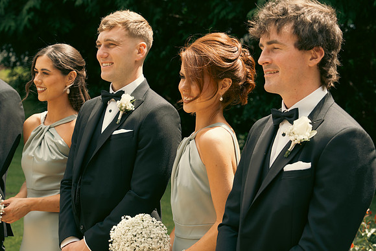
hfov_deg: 24.2
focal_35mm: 84
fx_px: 877
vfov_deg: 16.3
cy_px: 126
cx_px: 188
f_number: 5
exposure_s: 1/160
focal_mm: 56
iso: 50
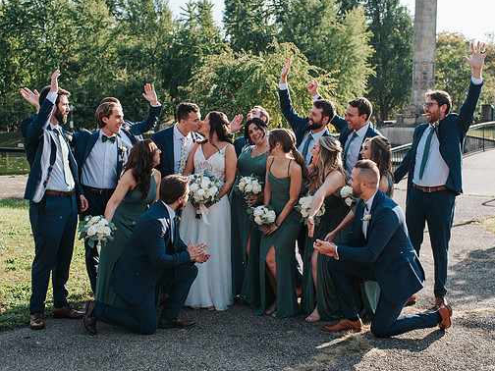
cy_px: 198
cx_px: 269
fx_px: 686
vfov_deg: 30.3
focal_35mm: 48
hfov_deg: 39.6
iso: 320
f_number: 4
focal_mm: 35
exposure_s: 1/1000
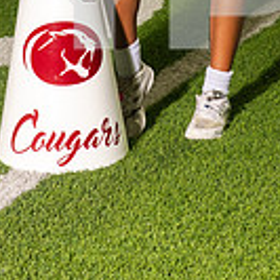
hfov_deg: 10.2
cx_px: 149
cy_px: -162
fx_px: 1574
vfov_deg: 9.8
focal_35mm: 172
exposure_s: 1/400
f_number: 7.1
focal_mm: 60
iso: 1000
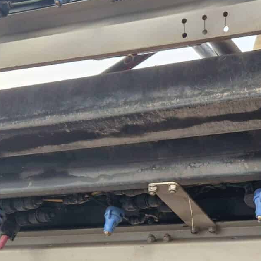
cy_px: 167
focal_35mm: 66
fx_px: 563
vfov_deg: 26.0
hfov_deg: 24.9
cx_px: 259
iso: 160
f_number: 1.8
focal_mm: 5.4
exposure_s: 1/180
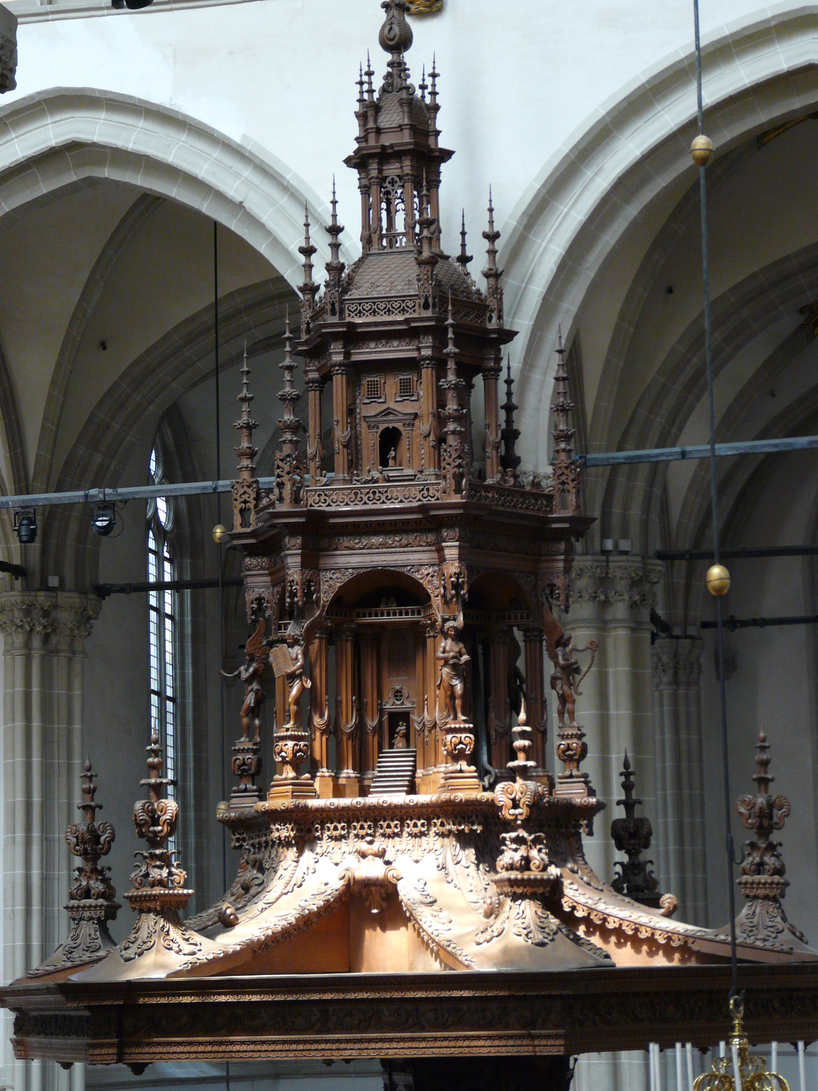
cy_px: 546
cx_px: 409
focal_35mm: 99
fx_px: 3119
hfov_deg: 14.9
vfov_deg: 19.8
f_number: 3.6
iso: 200
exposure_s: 1/30
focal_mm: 16.2
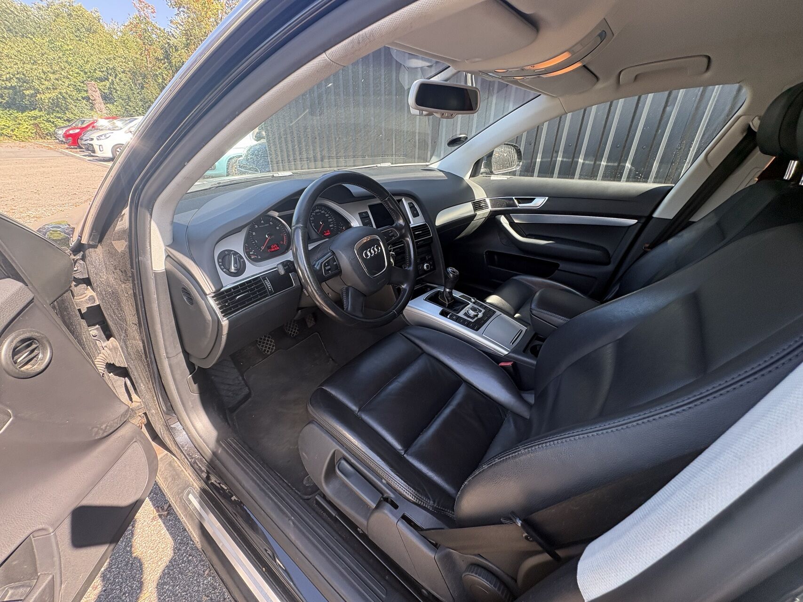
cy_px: 301
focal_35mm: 14
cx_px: 402
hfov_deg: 102.1
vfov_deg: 85.7
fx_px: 325
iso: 100
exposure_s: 1/128
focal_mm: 2.22
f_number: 2.2
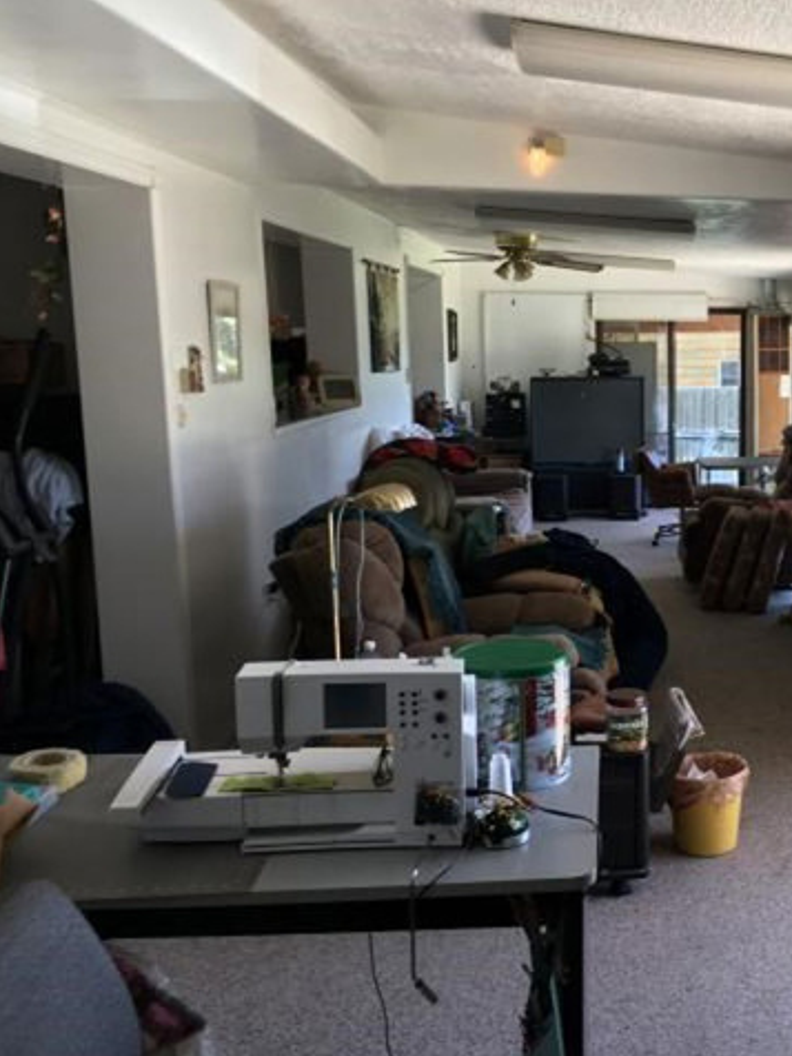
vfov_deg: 47.9
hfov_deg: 35.0
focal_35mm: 39
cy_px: 528
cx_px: 688
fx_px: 1190
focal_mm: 4.15
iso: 25
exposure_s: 1/60
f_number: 2.2
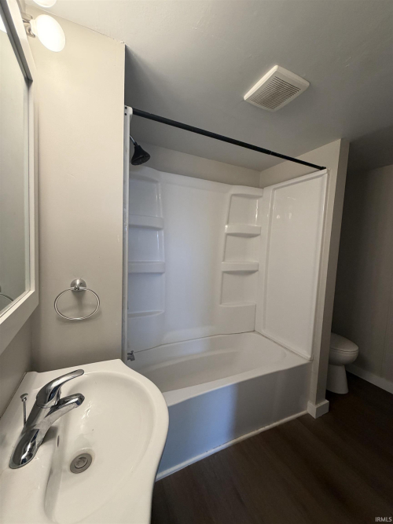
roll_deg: -2.9
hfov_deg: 85.7
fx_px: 212
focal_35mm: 14
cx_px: 196
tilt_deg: -4.5
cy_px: 262
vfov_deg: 102.1
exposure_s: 1/120
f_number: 2.2
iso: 250
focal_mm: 2.22
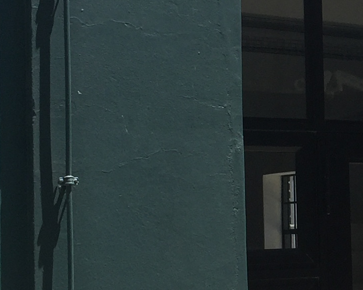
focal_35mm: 127
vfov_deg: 12.1
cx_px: 482
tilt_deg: +7.4
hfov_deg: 14.5
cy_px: 105
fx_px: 1365
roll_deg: -0.4
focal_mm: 4.15
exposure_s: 1/1014
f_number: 2.2
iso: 32
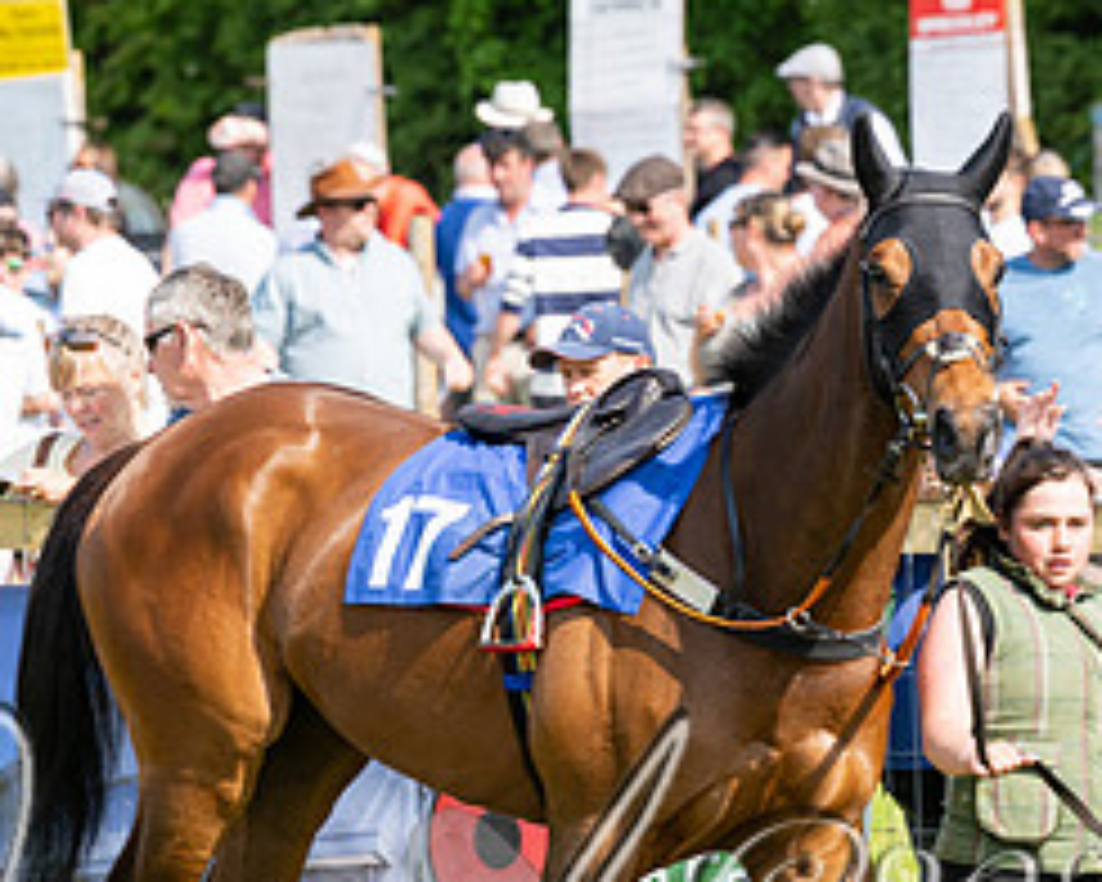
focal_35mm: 414
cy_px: 594
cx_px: 690
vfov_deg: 3.7
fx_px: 13503
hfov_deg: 4.7
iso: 200
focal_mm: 160
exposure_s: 1/800
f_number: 5
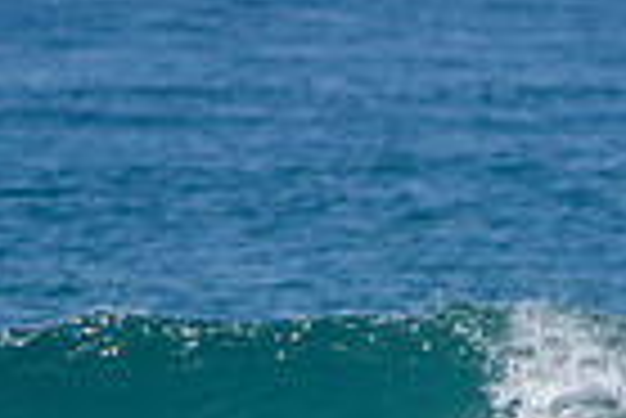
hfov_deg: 1.0
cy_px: 645
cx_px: 500
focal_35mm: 2090
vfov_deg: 0.7
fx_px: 36380
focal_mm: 500
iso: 160
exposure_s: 1/2000
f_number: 5.6
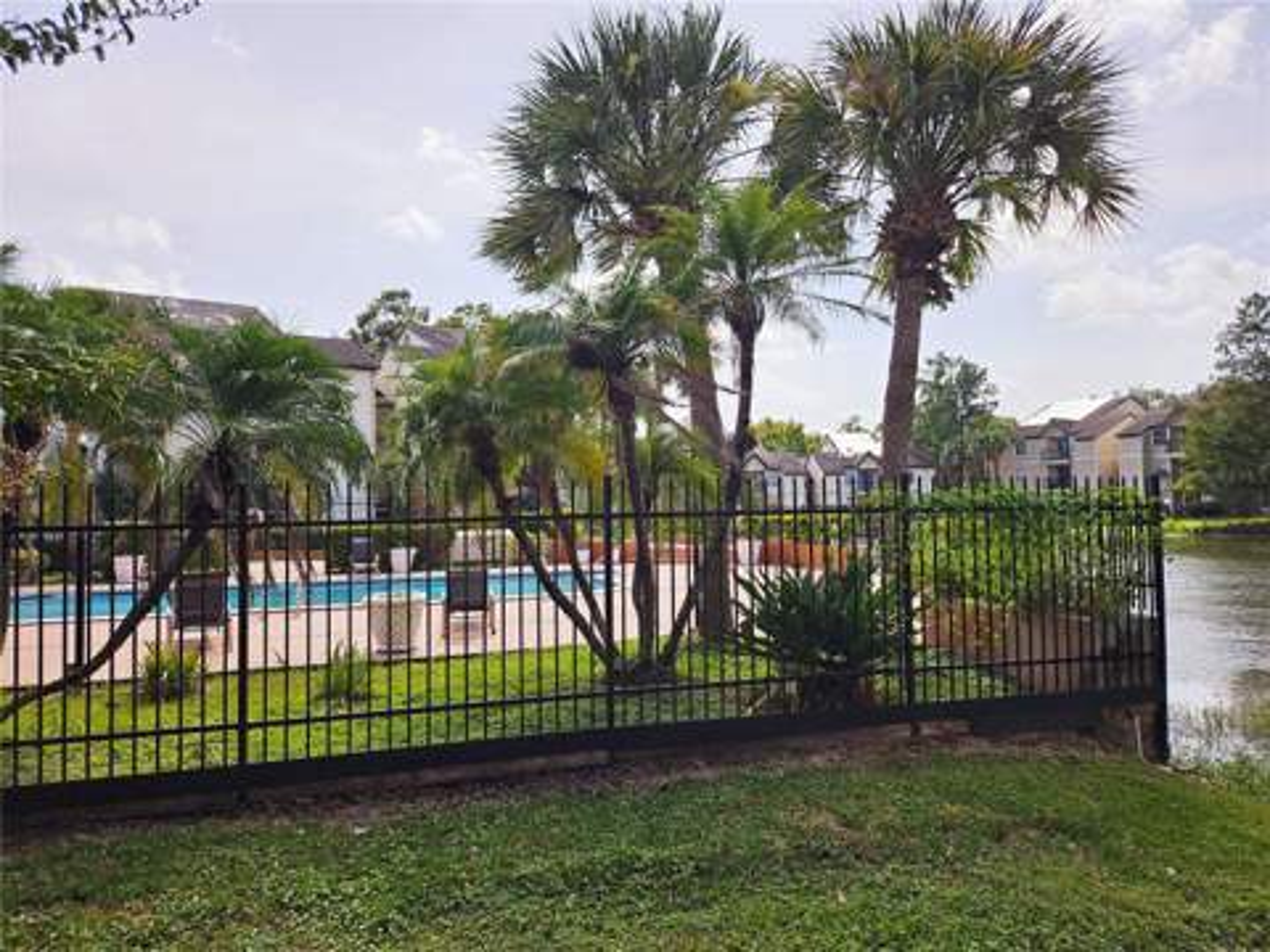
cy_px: 476
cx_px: 635
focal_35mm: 24
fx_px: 881
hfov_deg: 71.6
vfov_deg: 56.8
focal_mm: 5
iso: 50
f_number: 1.8
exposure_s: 1/5000
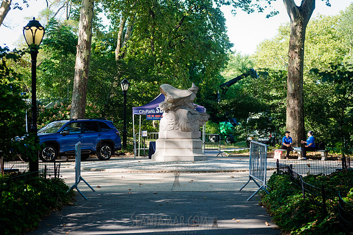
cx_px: 176
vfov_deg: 15.8
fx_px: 847
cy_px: 118
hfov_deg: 23.6
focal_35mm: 86
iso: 1250
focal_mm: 86
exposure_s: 1/2000
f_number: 3.5
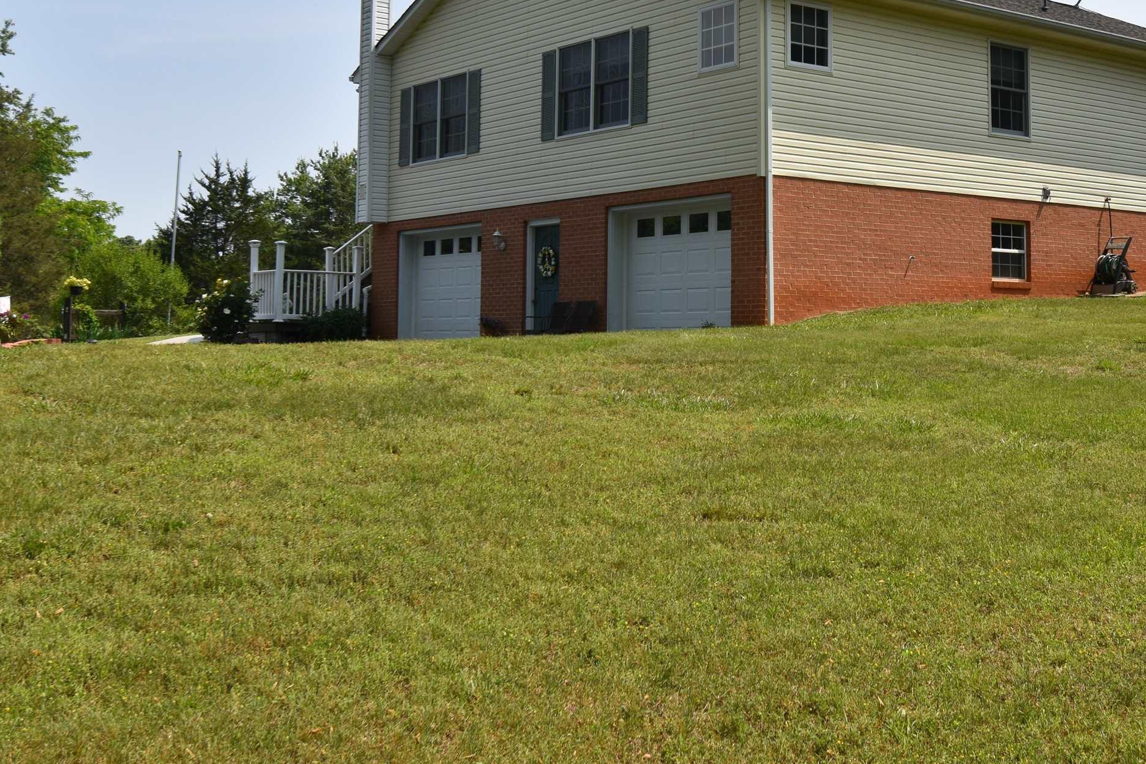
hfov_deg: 39.8
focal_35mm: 49
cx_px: 766
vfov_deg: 27.2
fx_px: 1560
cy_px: 199
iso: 100
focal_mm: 20
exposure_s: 1/250
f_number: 8
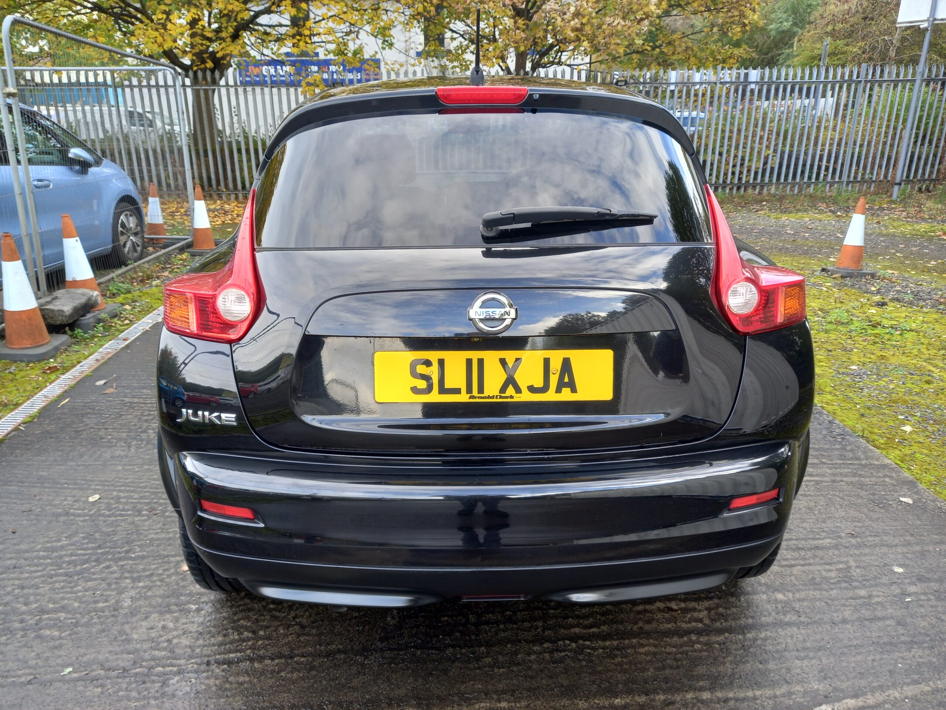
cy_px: 355
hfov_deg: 69.4
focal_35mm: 25
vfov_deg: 54.9
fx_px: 683
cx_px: 473
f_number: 2
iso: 50
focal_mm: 4.6
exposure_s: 1/100
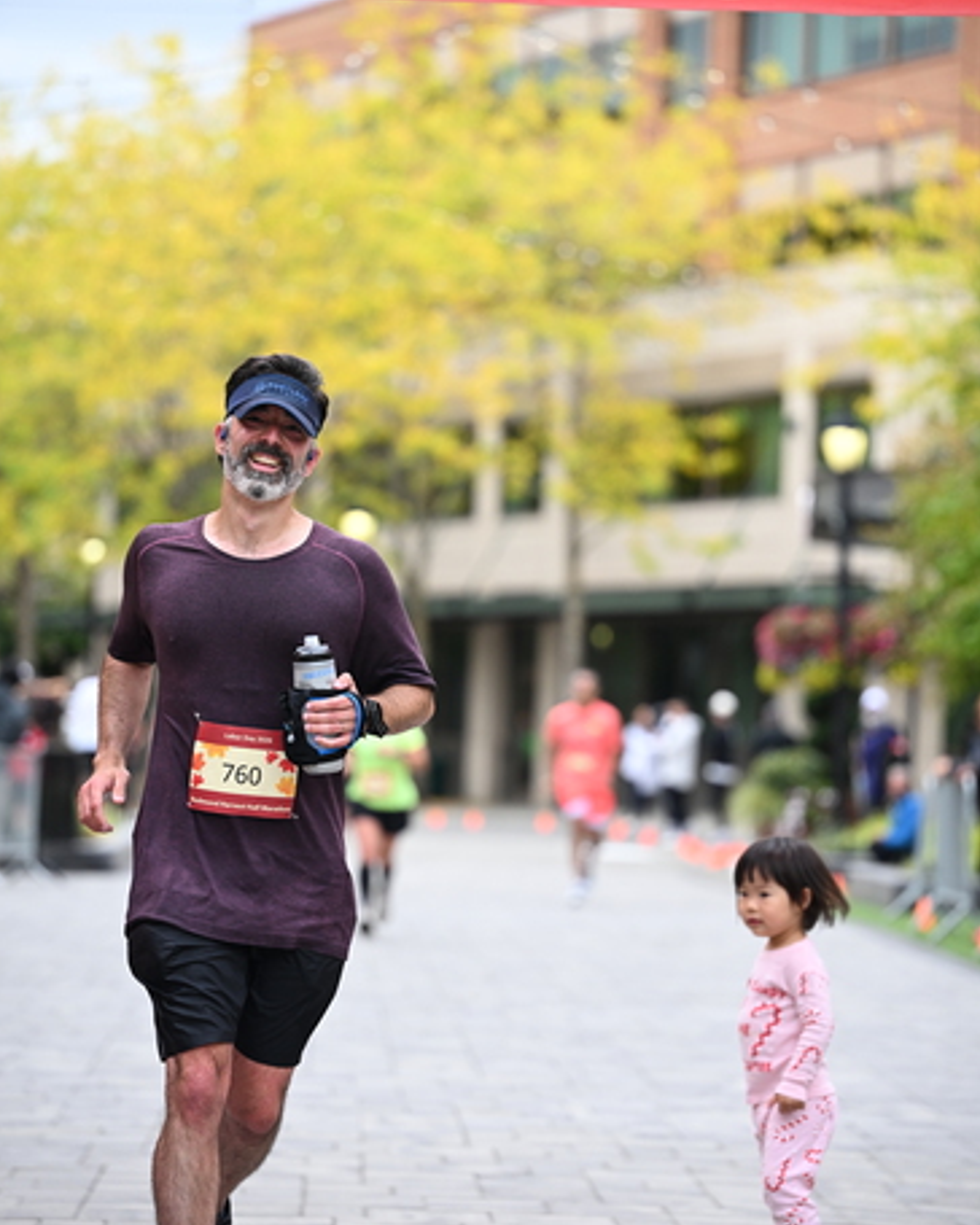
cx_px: 489
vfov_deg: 13.6
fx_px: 5148
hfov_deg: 10.9
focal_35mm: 142
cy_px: 592
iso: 640
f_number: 2.8
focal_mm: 125
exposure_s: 1/2000
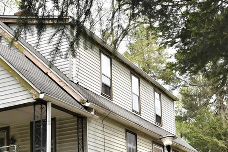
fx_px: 392
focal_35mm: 62
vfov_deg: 21.5
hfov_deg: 32.4
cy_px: 130
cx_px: 133
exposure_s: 1/500
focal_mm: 23
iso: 500
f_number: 8
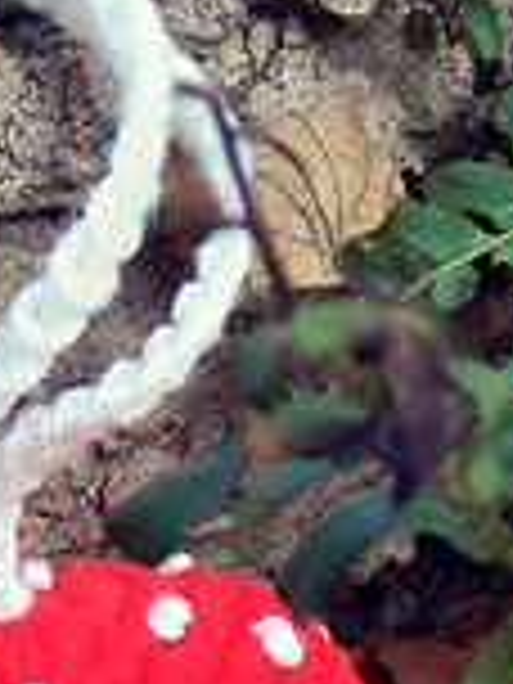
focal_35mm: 125
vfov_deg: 15.4
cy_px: 706
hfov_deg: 11.8
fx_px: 2470
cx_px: 344
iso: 125
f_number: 3.4
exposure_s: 1/30
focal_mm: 6.8
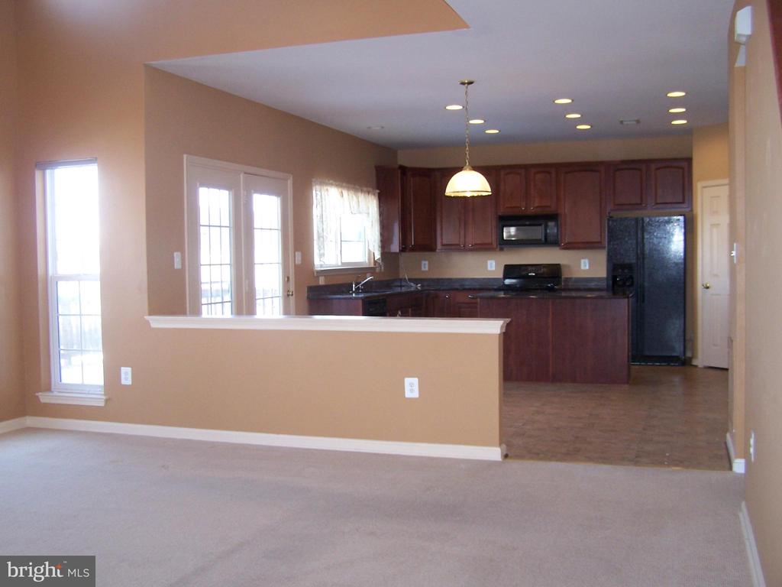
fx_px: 858
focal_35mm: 38
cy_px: 294
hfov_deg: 49.0
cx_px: 391
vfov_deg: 37.7
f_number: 2.8
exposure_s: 1/60
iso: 140
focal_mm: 6.3
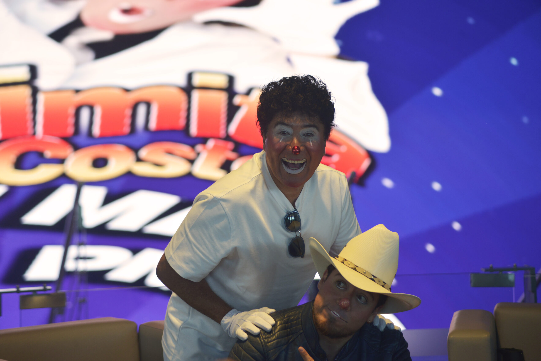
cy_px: 180
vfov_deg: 10.2
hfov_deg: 15.2
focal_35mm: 135
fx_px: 2029
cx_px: 270
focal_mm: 135
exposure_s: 1/90
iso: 500
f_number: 4.8
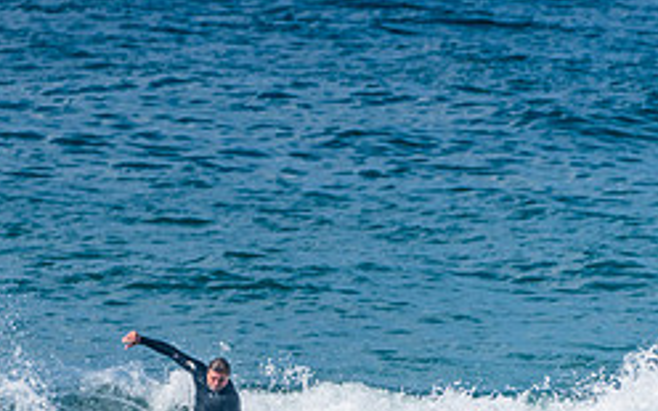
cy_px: 481
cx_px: 175
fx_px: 21340
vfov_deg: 1.1
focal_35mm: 1190
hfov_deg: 1.8
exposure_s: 1/2000
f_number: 5.6
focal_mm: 500
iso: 160
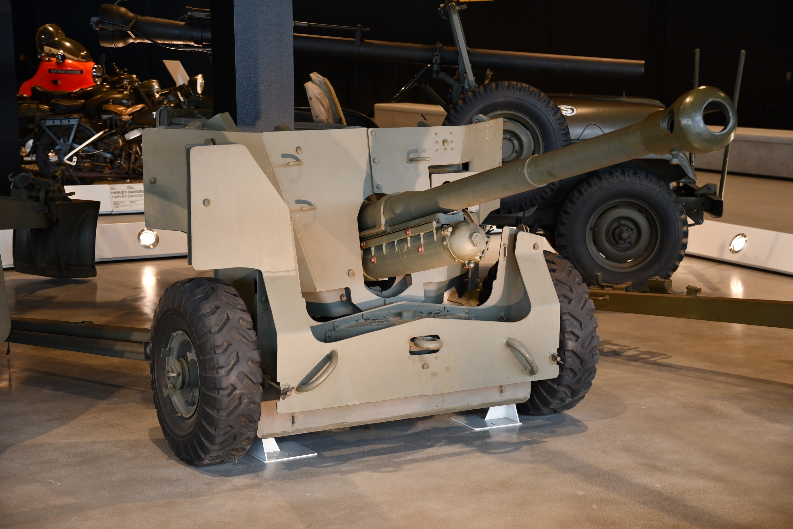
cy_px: 264
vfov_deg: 18.9
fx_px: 1586
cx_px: 396
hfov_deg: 28.1
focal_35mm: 72
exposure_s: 1/30
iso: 500
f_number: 3.5
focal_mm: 48
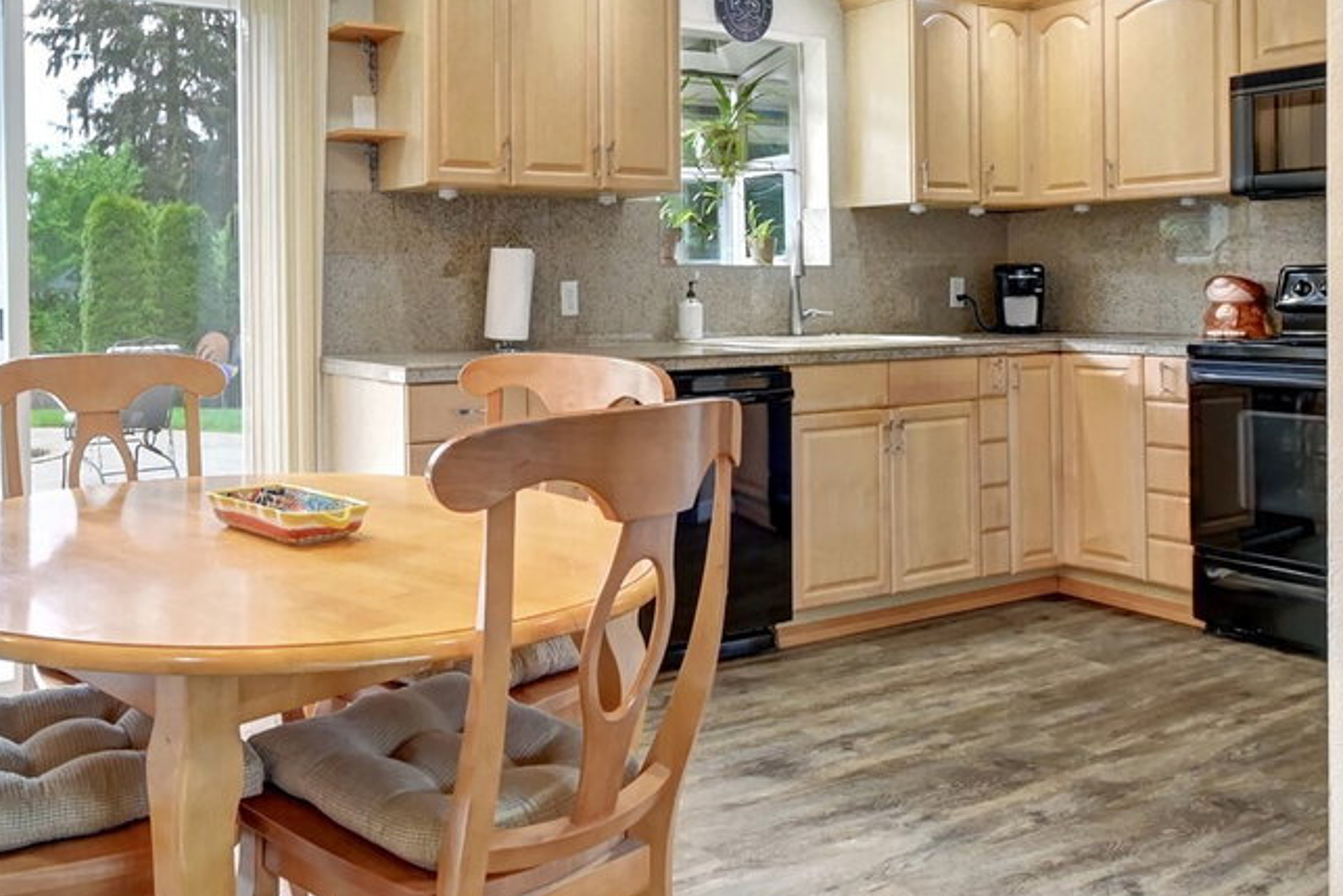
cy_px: 376
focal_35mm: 28
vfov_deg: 46.3
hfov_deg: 63.1
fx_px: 1045
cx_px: 405
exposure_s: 1/8
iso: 3200
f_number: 11
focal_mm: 10
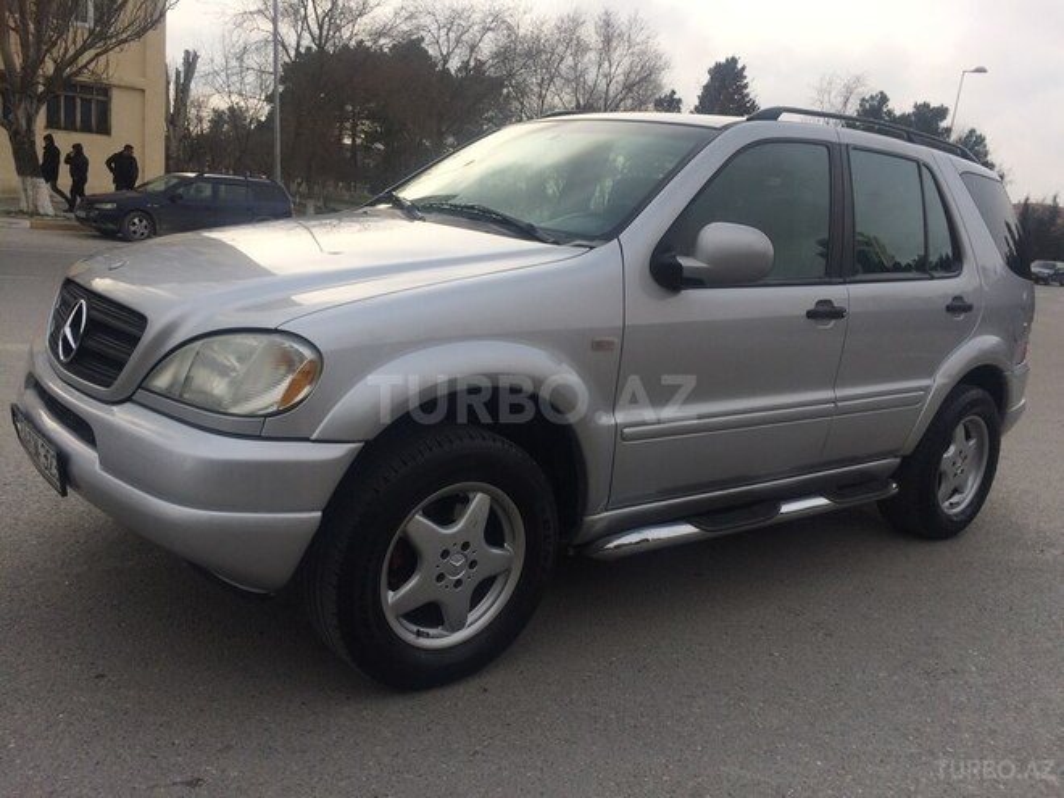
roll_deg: -4.1
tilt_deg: -12.9
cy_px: 399
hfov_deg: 61.7
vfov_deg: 48.2
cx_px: 532
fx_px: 891
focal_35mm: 29
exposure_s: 1/695
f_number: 2.2
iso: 32
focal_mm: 4.15
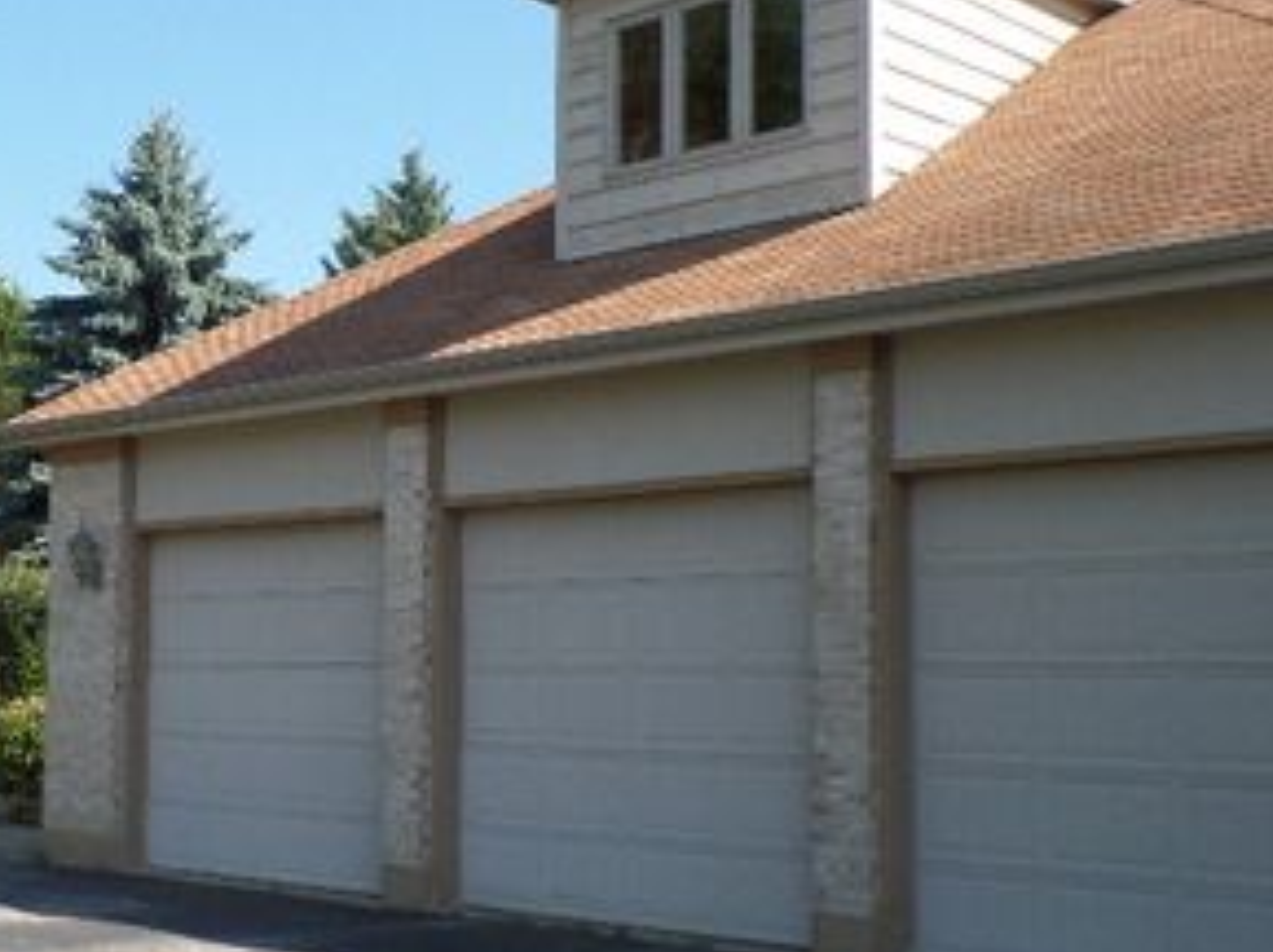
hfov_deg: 37.2
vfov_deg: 28.5
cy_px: 542
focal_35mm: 51
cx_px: 432
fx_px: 1873
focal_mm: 4.1
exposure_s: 1/500
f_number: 3.5
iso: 100
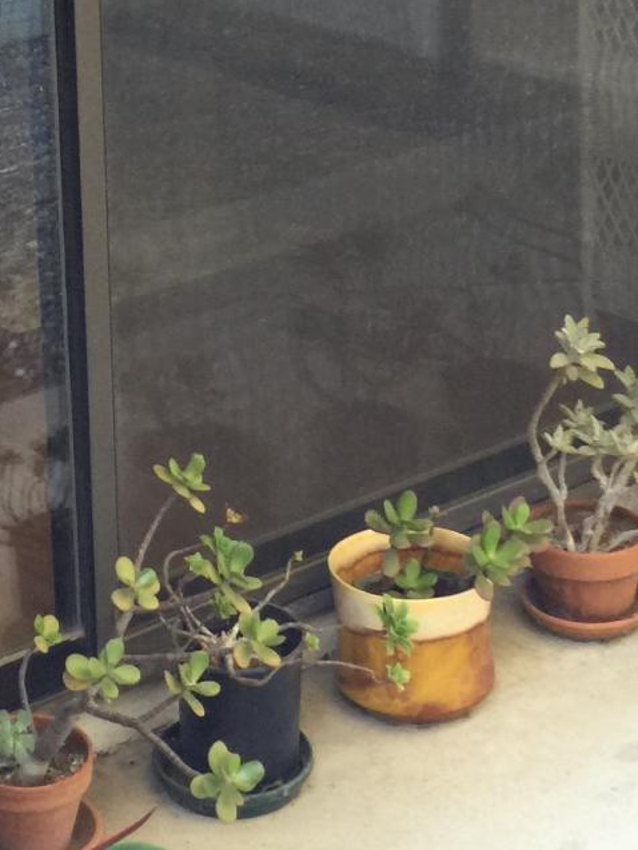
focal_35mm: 91
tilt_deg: -12.6
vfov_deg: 20.7
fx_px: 2236
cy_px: -36
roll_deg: +3.0
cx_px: 84
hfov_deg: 16.1
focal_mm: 4.15
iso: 32
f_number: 2.2
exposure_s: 1/15
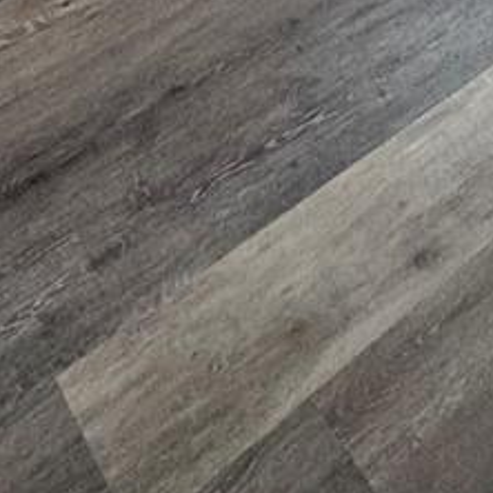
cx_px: 144
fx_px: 1080
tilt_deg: -8.1
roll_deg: +0.9
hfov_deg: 25.5
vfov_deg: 14.8
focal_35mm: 67
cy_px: -711
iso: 160
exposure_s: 1/99
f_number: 2.2
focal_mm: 2.22
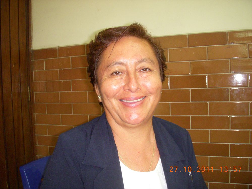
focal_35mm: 38
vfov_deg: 37.7
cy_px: 94
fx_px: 277
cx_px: 126
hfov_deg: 49.0
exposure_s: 1/13
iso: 400
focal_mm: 6.3
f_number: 3.3
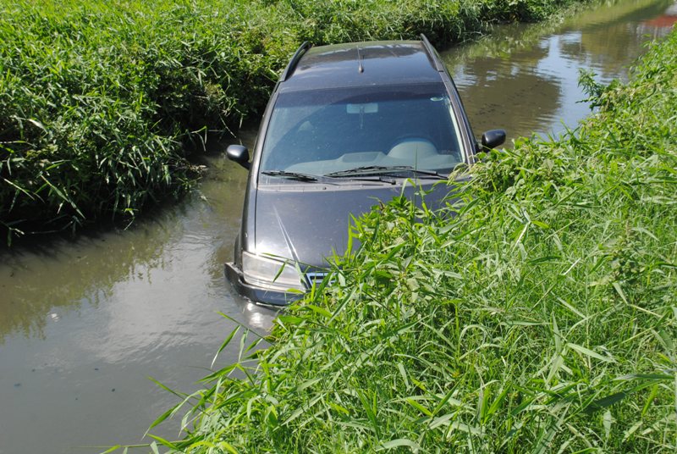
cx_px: 338
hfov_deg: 43.5
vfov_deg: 30.0
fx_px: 847
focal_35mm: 45
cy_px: 227
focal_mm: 30
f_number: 7.1
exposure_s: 1/320
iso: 220
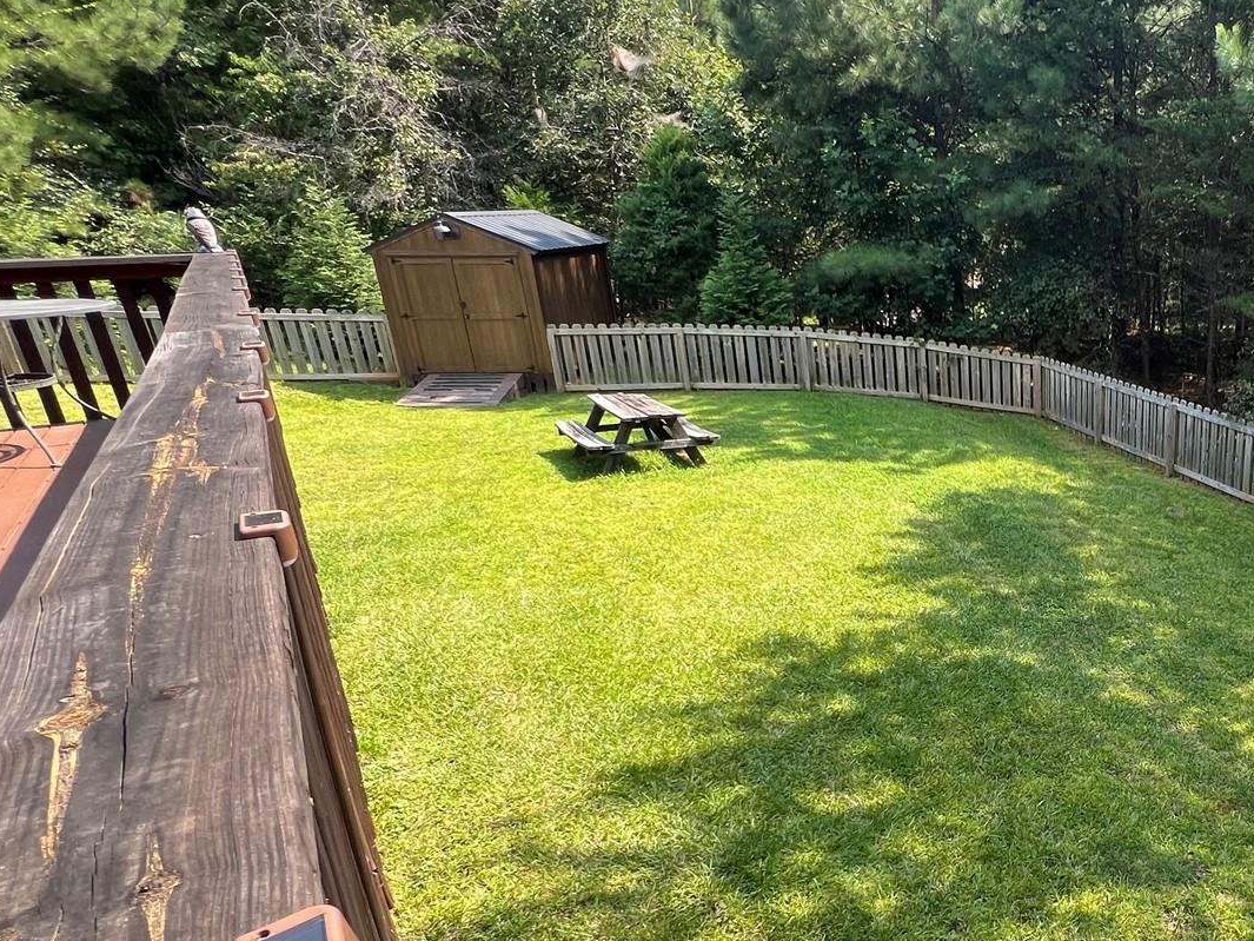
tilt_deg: -21.6
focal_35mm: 25
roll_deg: +0.4
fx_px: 906
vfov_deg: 54.2
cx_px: 1077
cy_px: 591
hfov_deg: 61.0
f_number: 1.8
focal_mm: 1.57
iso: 32
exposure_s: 1/311
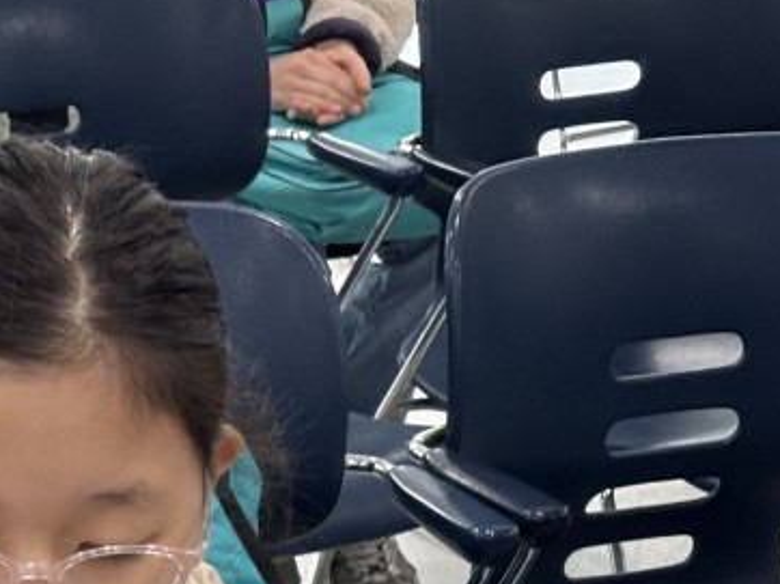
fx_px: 4143
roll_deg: +0.2
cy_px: 640
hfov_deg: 10.4
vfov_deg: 8.0
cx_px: -349
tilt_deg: -18.4
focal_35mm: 184
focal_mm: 5.96
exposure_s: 1/60
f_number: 1.6
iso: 100
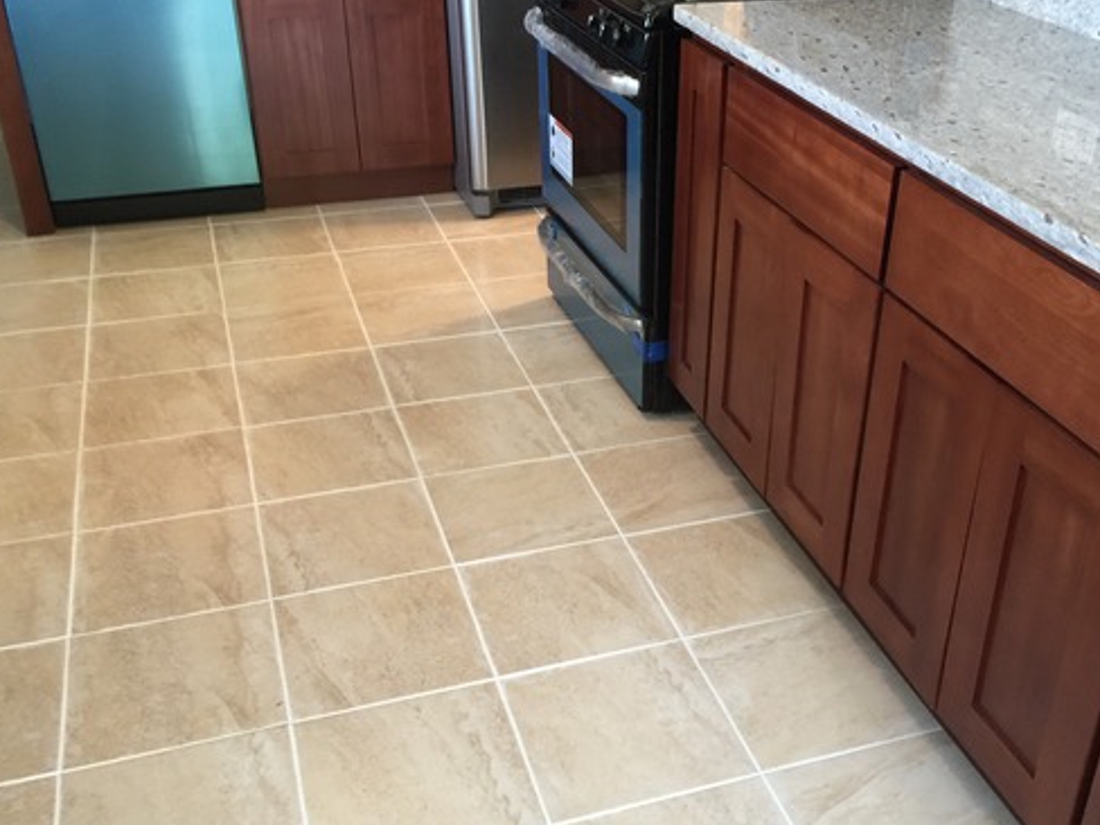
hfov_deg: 48.7
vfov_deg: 37.7
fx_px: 1208
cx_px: 651
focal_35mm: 38
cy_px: 451
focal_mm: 4.15
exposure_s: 1/15
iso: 64
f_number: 2.2
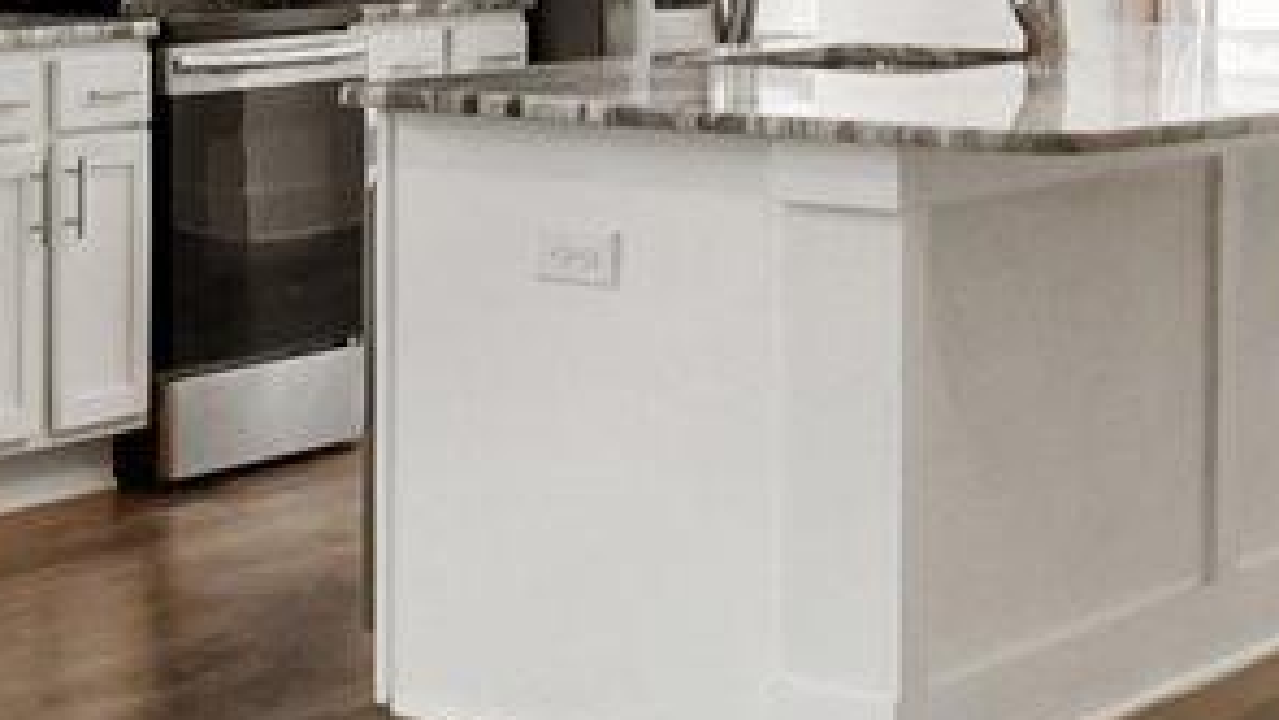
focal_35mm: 109
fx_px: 3697
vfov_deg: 11.0
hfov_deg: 17.1
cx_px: -802
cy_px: -50
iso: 320
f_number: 9
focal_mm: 10
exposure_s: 1/10
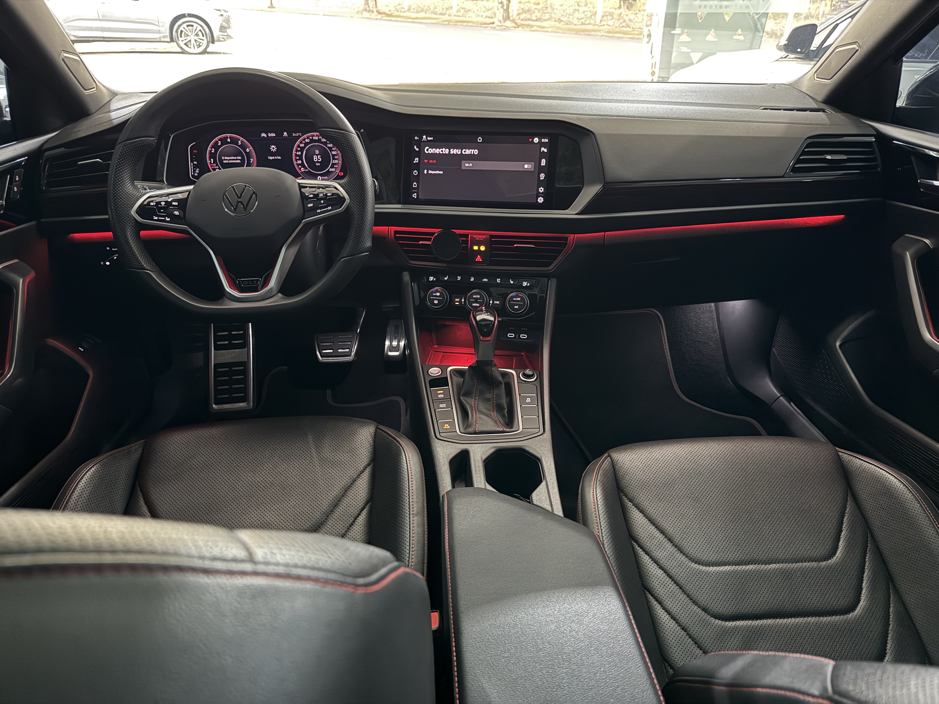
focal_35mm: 24
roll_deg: +0.0
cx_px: 470
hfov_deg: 71.6
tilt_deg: -27.0
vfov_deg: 56.8
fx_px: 651
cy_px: 352
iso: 1250
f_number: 1.78
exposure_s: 1/17
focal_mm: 6.76
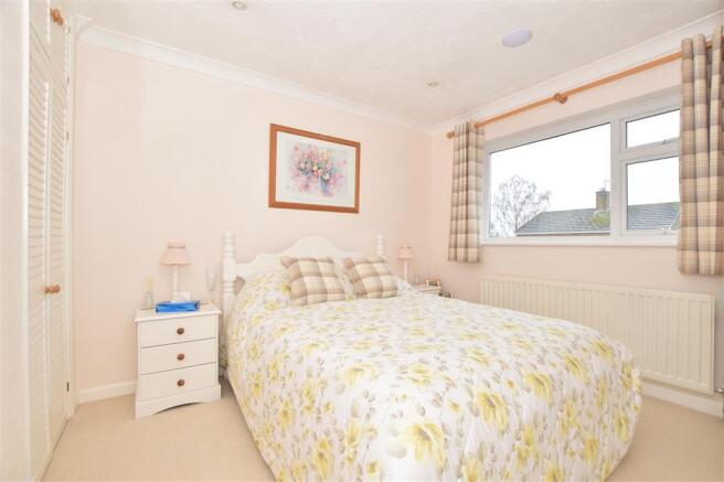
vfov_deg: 77.3
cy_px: 241
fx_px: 302
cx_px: 362
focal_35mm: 15
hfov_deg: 100.4
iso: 500
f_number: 8
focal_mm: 10
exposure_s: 1/60
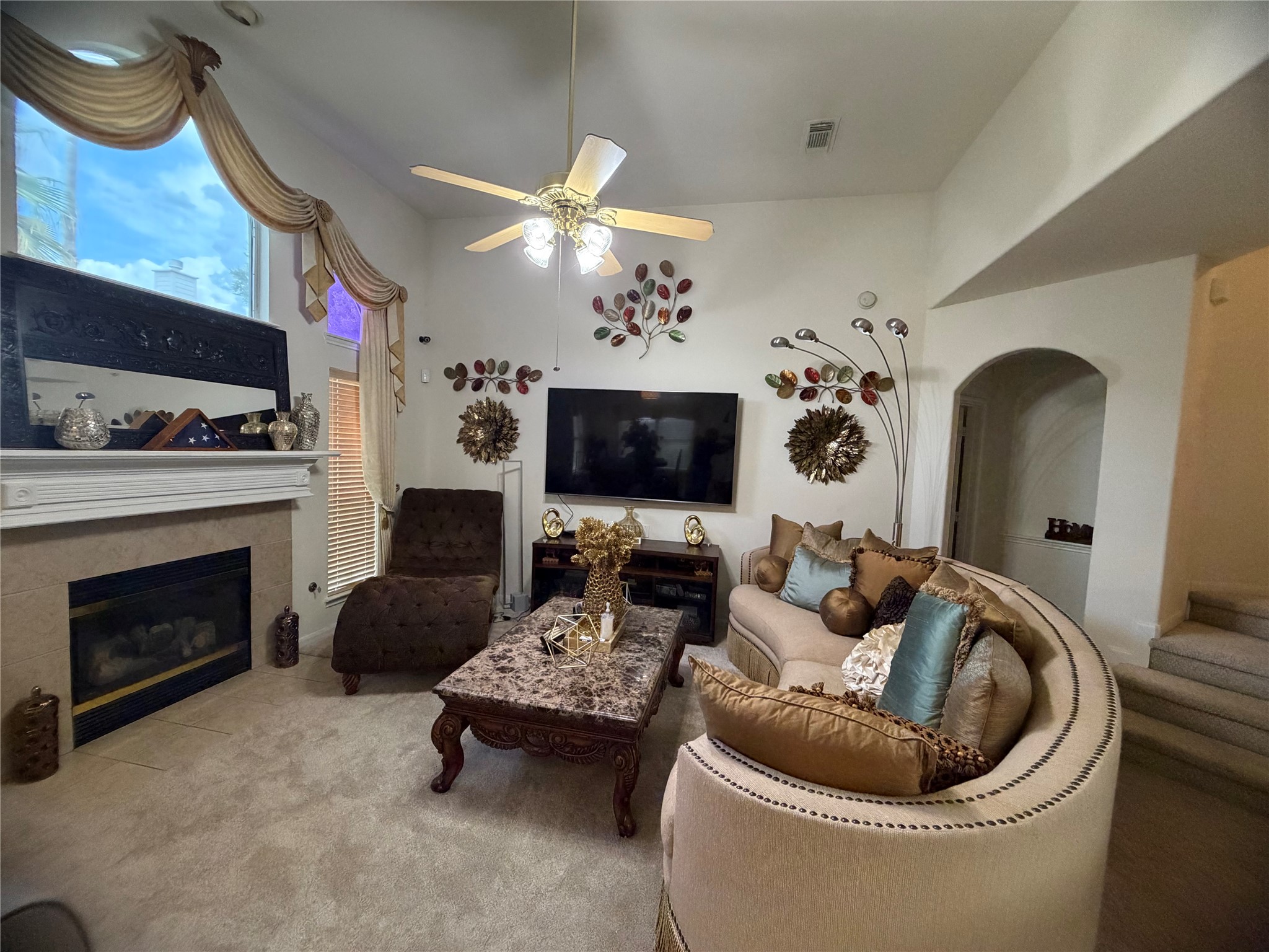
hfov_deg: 102.1
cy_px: 476
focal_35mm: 14
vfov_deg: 85.7
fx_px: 513
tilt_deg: -3.1
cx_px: 634
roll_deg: -2.5
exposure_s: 1/60
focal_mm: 2.22
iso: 500
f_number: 2.2
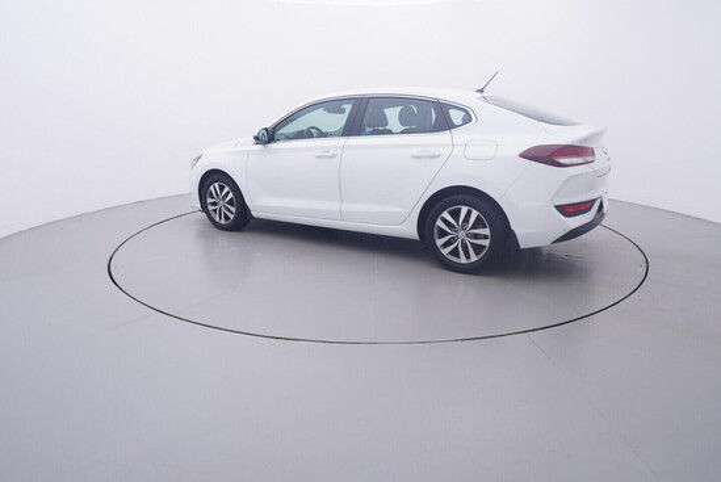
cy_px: 241
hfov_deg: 77.3
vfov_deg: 56.2
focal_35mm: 22
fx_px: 451
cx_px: 360
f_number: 5
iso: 200
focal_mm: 15
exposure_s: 1/80
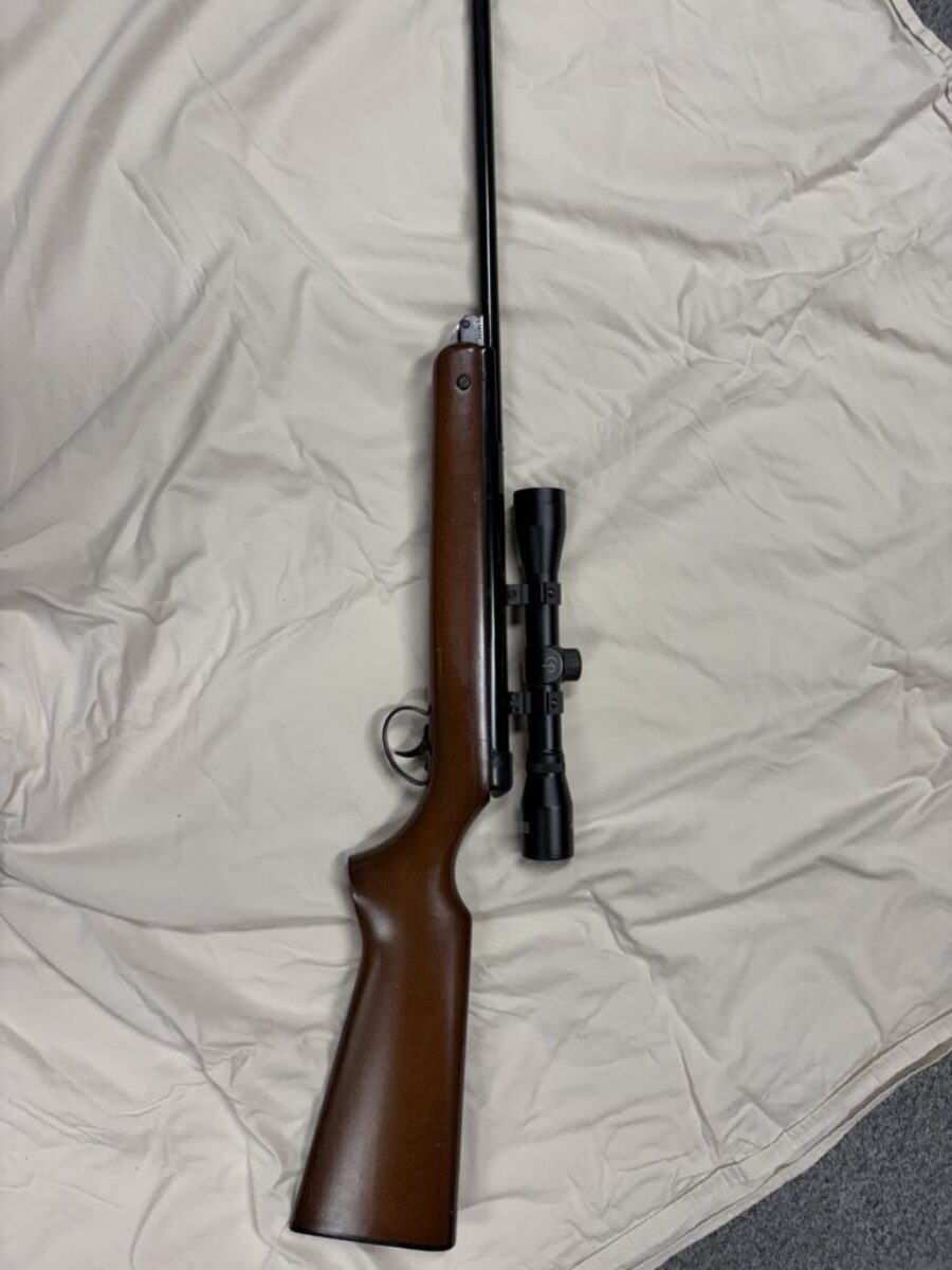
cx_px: 476
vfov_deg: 67.3
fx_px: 953
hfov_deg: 53.1
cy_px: 635
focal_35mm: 26
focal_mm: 5.96
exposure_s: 1/120
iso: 125
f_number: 1.6
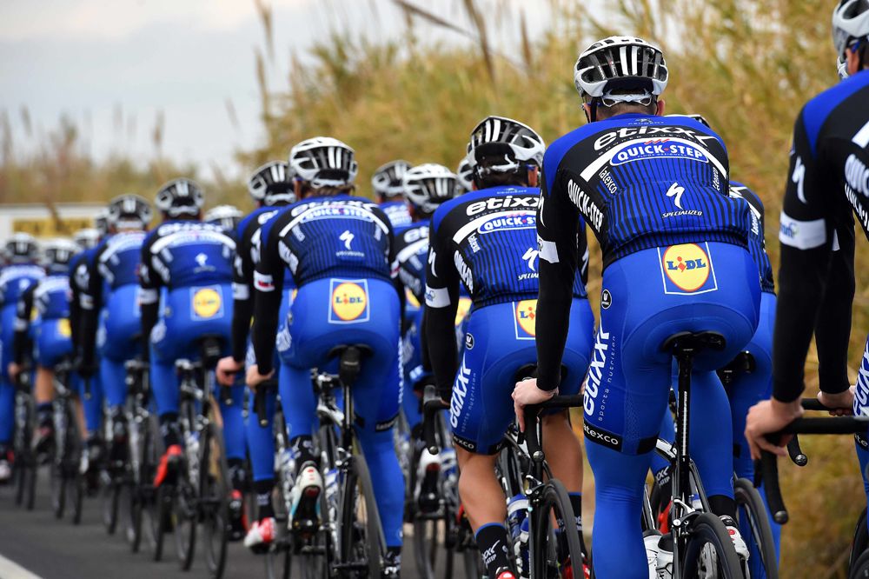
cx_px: 434
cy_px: 290
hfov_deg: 10.3
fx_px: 4826
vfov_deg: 6.9
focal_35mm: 200
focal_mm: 200
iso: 1250
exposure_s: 1/640
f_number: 8
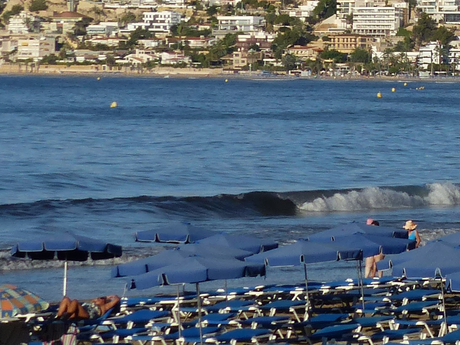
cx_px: 591
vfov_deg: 4.7
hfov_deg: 6.2
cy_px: -38
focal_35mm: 315
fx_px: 4186
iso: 100
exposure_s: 1/1600
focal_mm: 14.5
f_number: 4.5
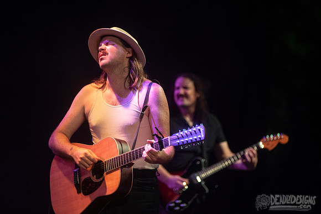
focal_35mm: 200
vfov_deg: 6.9
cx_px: 160
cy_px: 88
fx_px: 1786
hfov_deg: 10.3
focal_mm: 170
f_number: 3.2
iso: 2500
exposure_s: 1/400
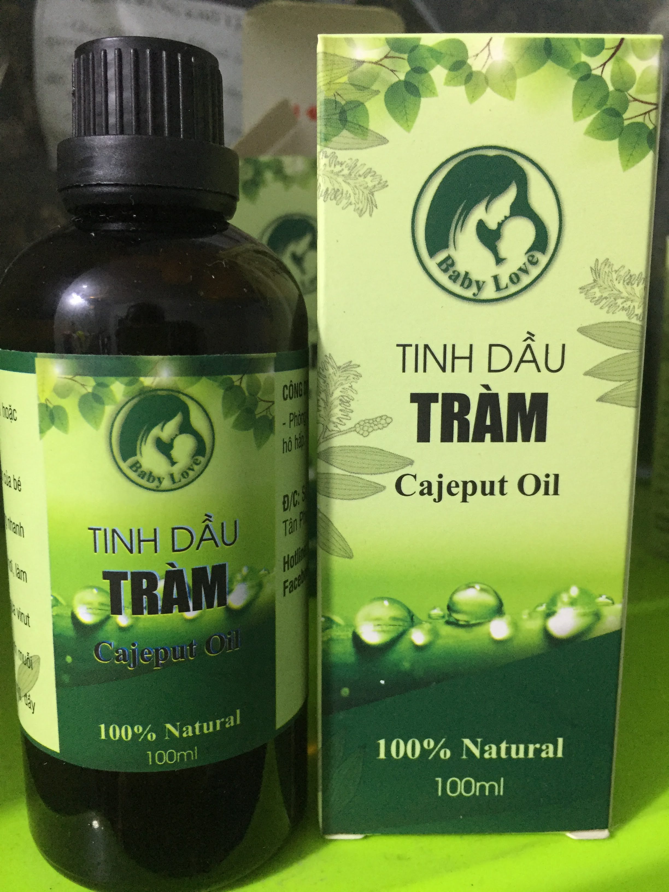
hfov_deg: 48.2
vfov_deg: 61.7
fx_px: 747
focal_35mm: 29
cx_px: 334
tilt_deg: -9.8
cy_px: 446
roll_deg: +1.5
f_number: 2.2
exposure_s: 1/33
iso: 250
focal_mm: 4.15
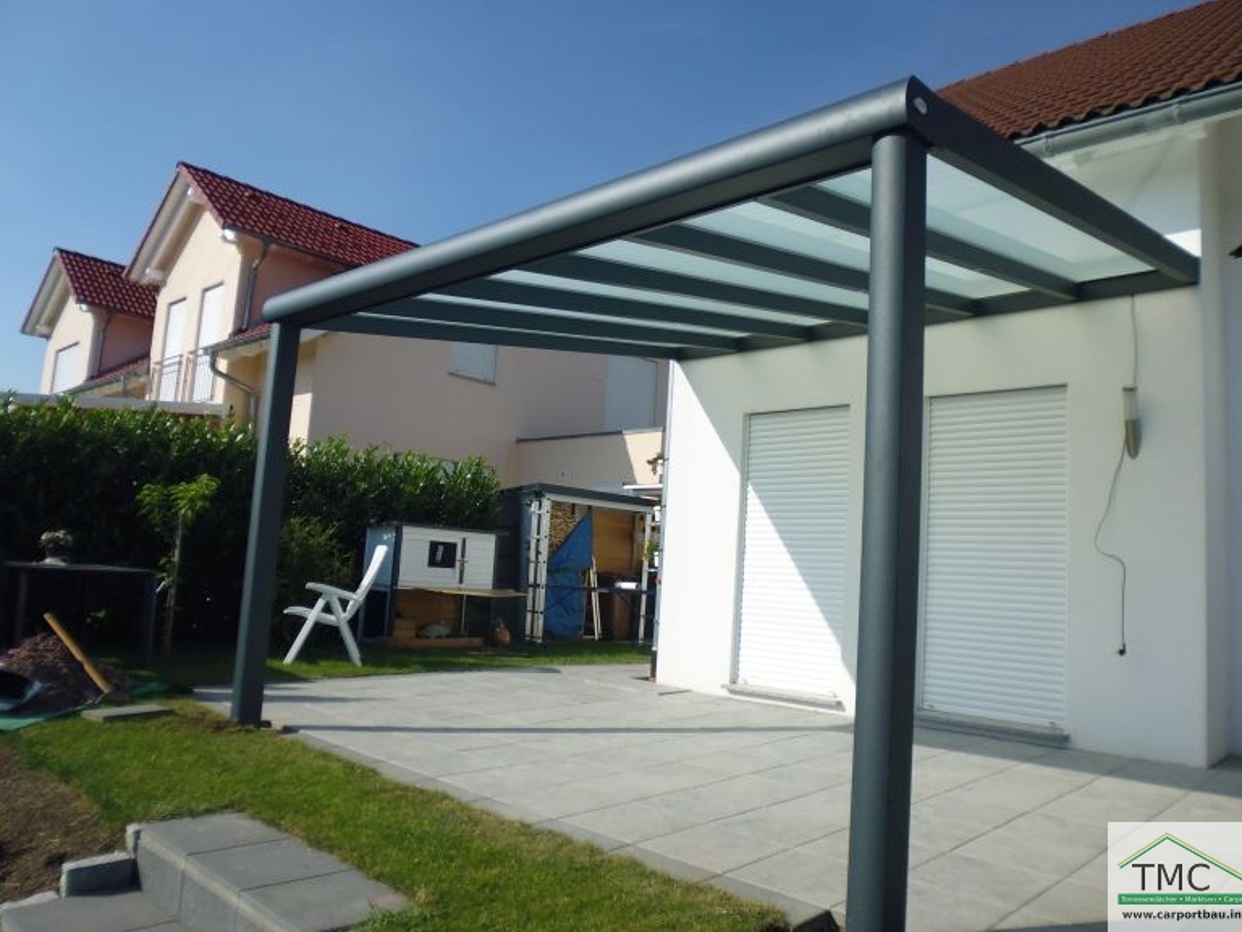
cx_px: 639
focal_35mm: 25
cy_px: 466
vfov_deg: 54.9
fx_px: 897
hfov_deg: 69.4
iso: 100
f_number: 9
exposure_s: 1/200
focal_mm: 4.3
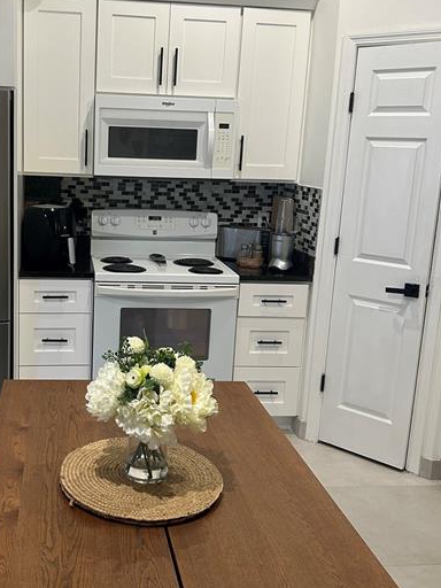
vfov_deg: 47.8
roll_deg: -3.7
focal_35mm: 39
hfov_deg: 36.3
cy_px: 280
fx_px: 662
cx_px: 131
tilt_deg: -11.2
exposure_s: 1/60
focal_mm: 5.7
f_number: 1.5
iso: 160
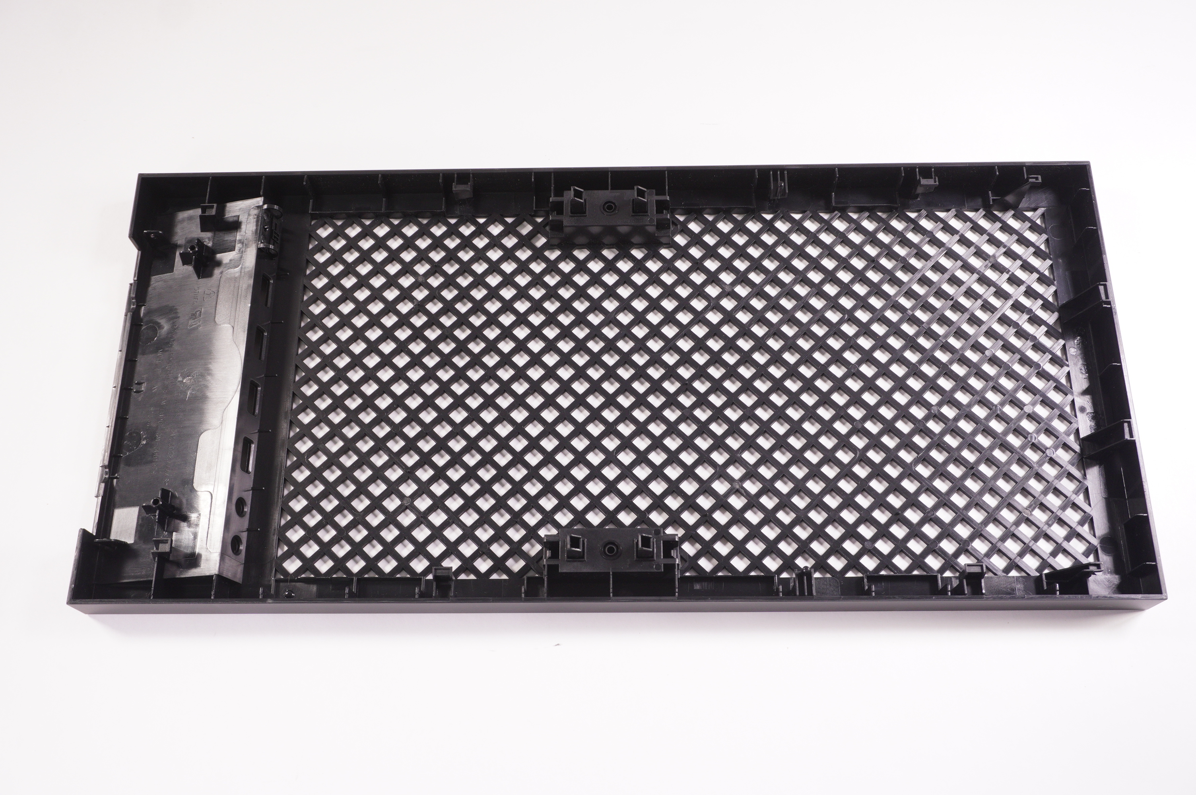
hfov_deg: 53.2
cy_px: 398
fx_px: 1195
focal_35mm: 36
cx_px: 598
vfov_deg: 36.8
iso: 400
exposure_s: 1/125
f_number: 5.6
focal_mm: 24
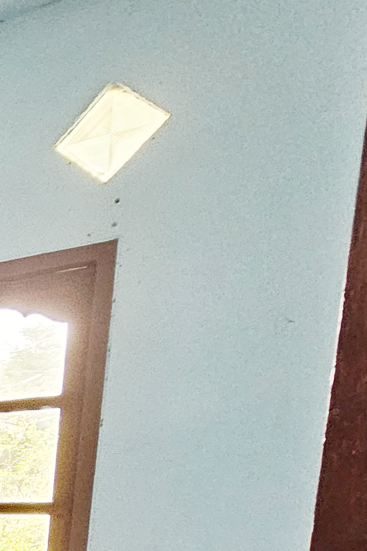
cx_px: -586
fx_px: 810
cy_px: 651
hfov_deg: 13.8
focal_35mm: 53
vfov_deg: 31.7
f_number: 2.2
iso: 320
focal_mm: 2.2
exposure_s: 1/33
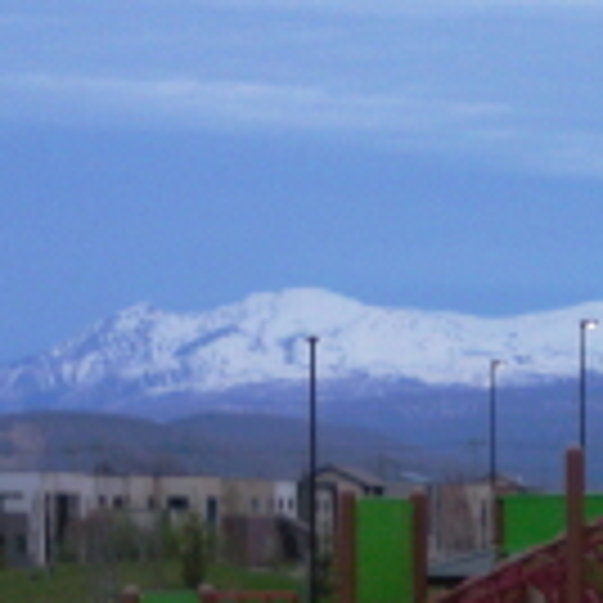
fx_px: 4631
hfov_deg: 7.4
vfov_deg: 7.4
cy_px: 335
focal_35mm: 235
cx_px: 760
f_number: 3.5
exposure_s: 1/31.3
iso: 162
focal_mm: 13.2
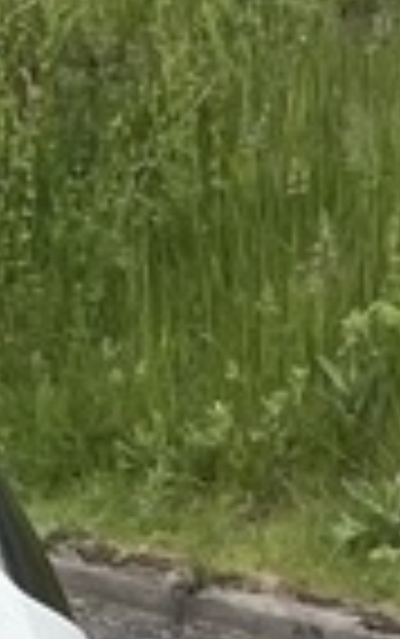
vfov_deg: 7.2
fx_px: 4857
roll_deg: +1.3
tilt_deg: -15.5
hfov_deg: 4.2
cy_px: 1260
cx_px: -1587
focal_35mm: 279
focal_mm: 4.2
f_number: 1.6
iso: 32
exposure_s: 1/438
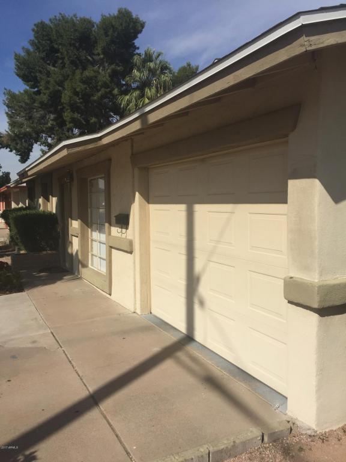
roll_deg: -0.8
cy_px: 231
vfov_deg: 61.7
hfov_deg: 48.2
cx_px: 173
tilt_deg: -3.3
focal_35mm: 29
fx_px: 386
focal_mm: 4.15
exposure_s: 1/4950
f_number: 2.2
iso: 32
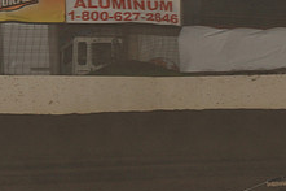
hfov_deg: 9.8
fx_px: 1667
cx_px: 269
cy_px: 209
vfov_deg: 6.5
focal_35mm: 210
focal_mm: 80
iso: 800
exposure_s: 1/320
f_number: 6.3
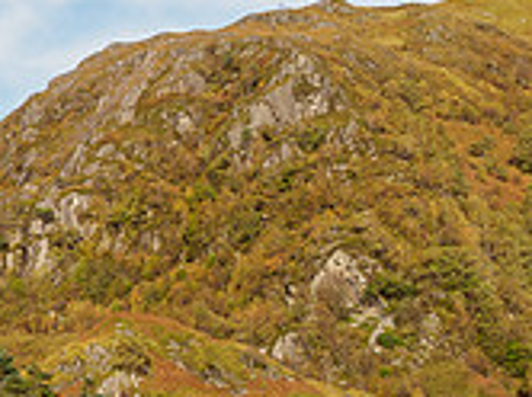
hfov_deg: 19.9
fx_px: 1289
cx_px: -288
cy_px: 488
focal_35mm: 84
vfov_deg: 16.7
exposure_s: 1/160
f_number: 7.1
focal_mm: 12
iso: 200
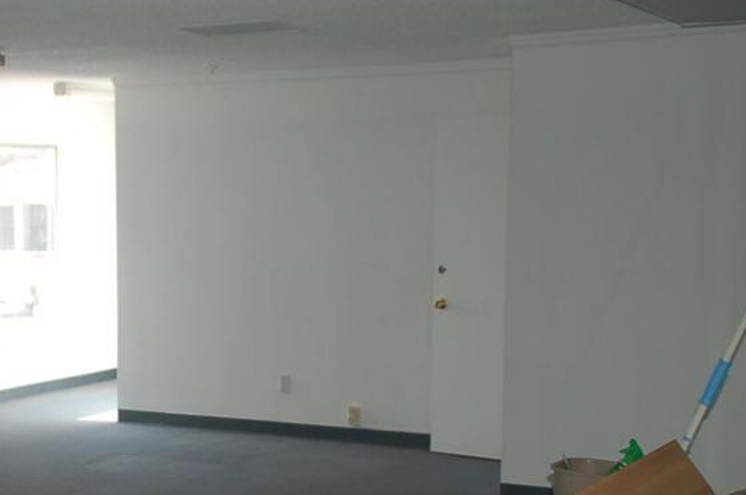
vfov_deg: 17.5
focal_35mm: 77
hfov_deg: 25.6
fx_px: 1593
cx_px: 96
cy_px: 396
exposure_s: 1/400
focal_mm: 28
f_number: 4.2
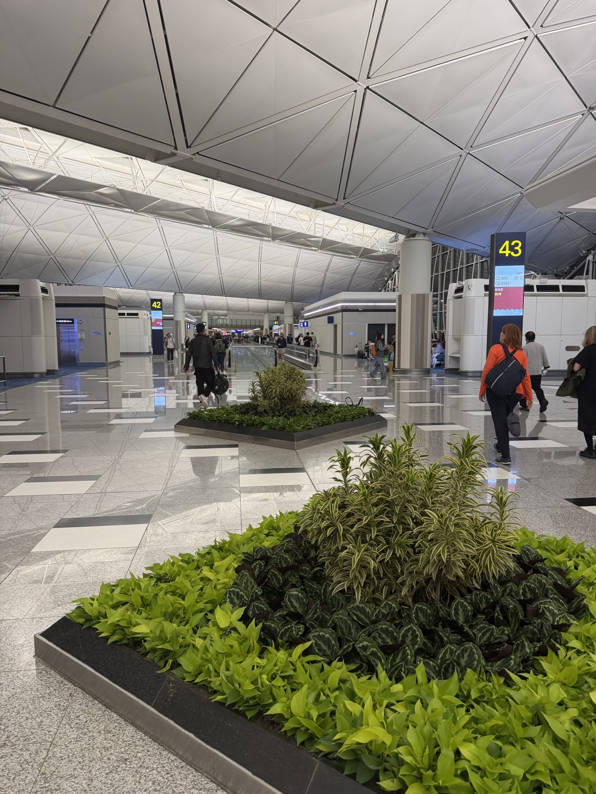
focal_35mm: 24
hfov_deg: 56.8
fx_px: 551
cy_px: 397
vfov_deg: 71.6
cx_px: 298
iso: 200
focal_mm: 6.76
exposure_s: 1/106
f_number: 1.78
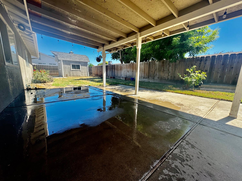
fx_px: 98
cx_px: 121
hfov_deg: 102.1
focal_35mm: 14
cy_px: 90
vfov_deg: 85.7
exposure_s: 1/582
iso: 50
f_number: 2.2
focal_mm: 2.22
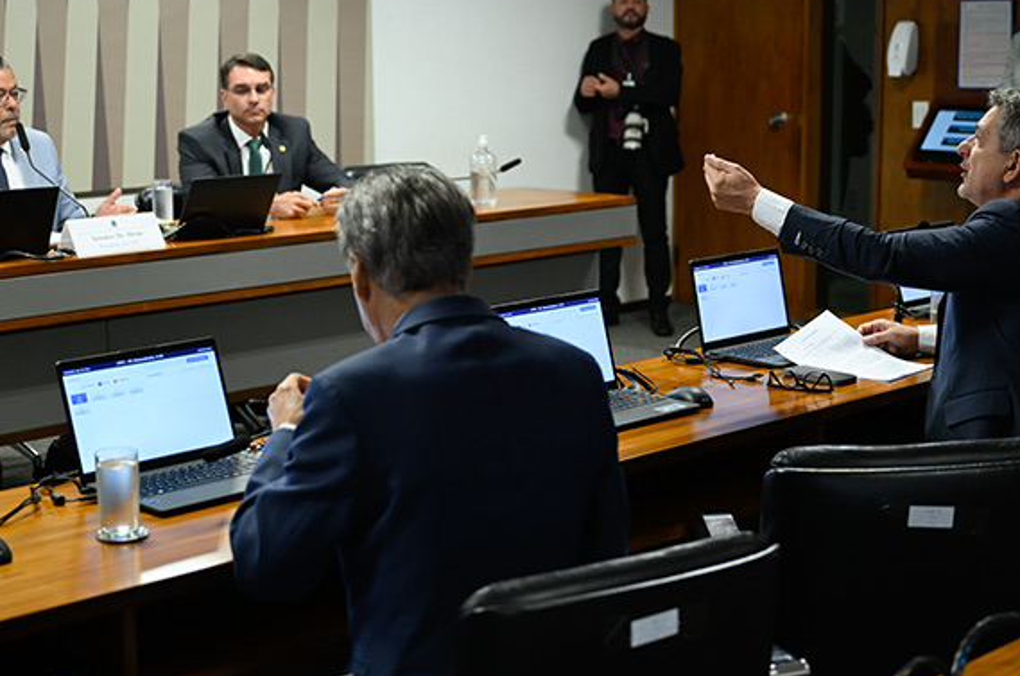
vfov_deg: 20.8
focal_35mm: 65
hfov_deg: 31.0
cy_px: 314
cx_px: 570
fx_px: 1838
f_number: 2.8
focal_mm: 43
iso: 1600
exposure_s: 1/160
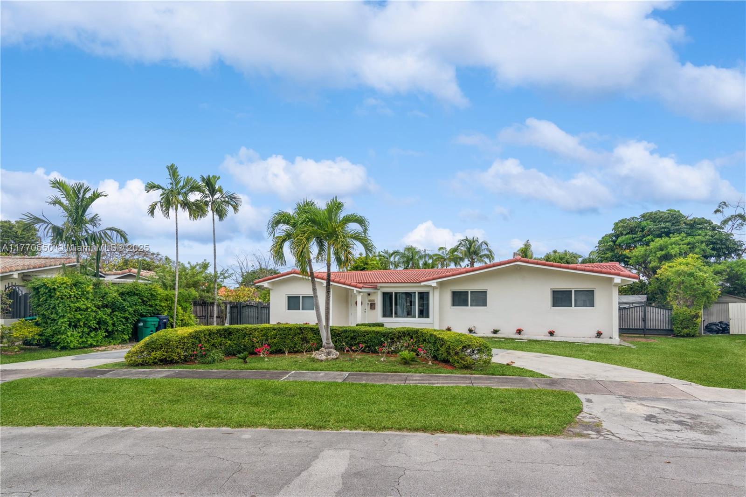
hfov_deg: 84.0
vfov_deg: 61.9
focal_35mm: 20
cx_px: 373
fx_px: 414
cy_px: 248
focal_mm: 20
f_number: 8
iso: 200
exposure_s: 1/160
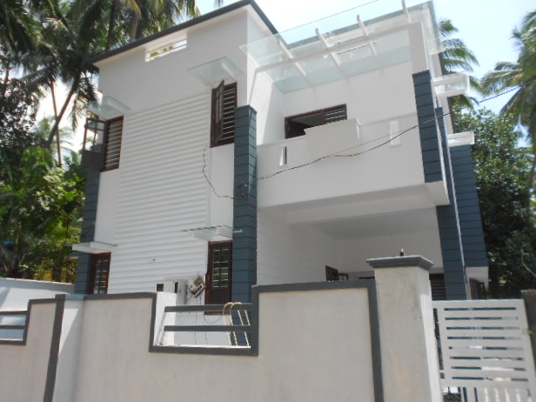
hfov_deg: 65.3
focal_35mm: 27
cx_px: 259
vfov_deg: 51.3
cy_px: 194
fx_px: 418
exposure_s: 1/640
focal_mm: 4.6
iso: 80
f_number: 3.2
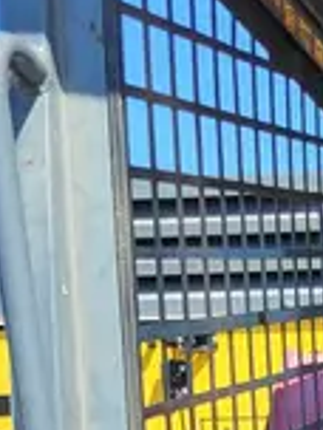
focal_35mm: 125
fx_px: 1555
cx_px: 745
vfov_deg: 13.4
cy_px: 873
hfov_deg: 10.4
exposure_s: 1/947
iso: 40
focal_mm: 5.4
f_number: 1.8
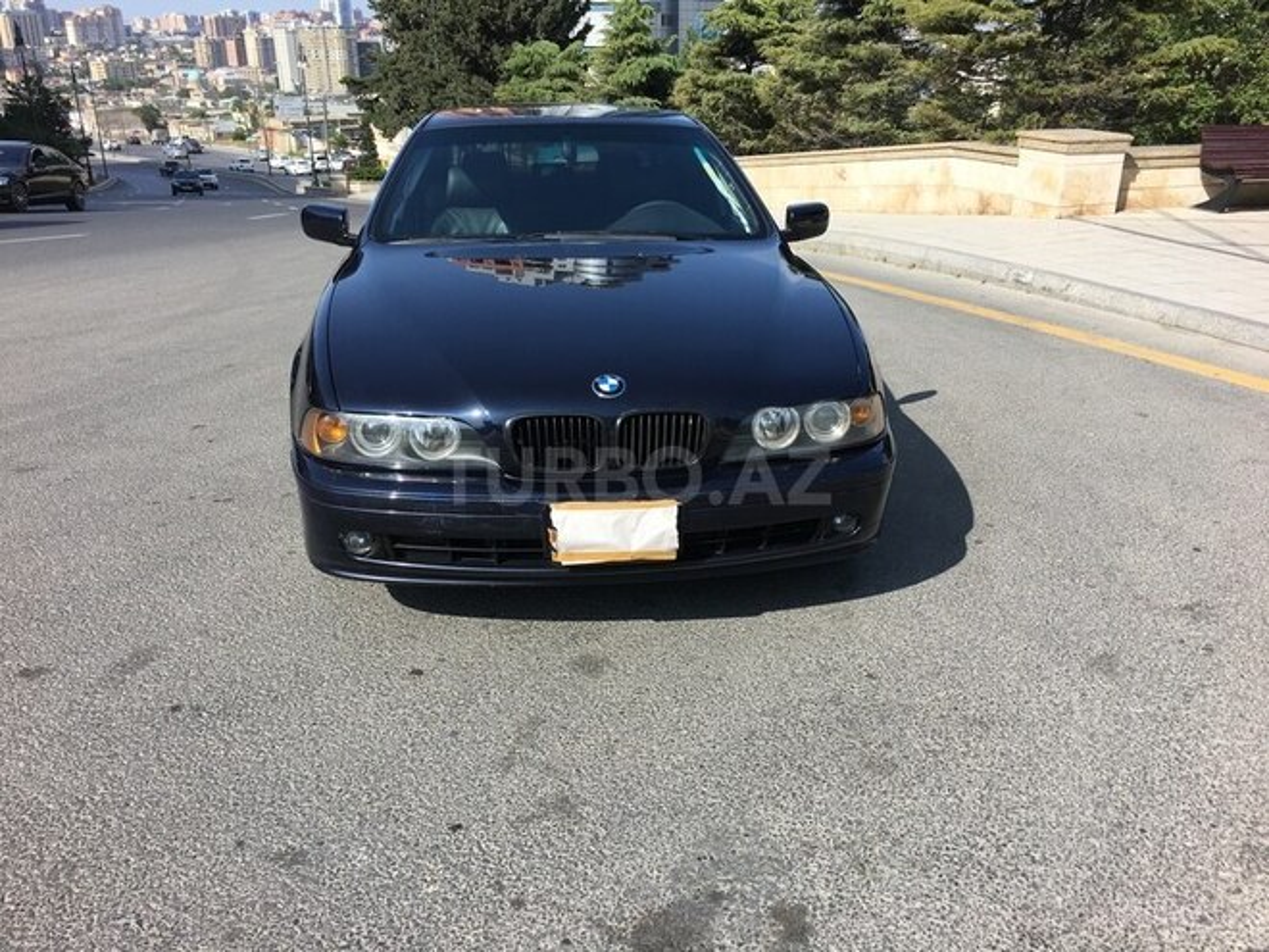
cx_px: 634
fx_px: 1063
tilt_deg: -20.9
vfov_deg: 48.2
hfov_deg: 61.7
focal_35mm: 29
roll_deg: -0.3
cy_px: 476
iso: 25
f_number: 2.2
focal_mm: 4.15
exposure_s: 1/1115
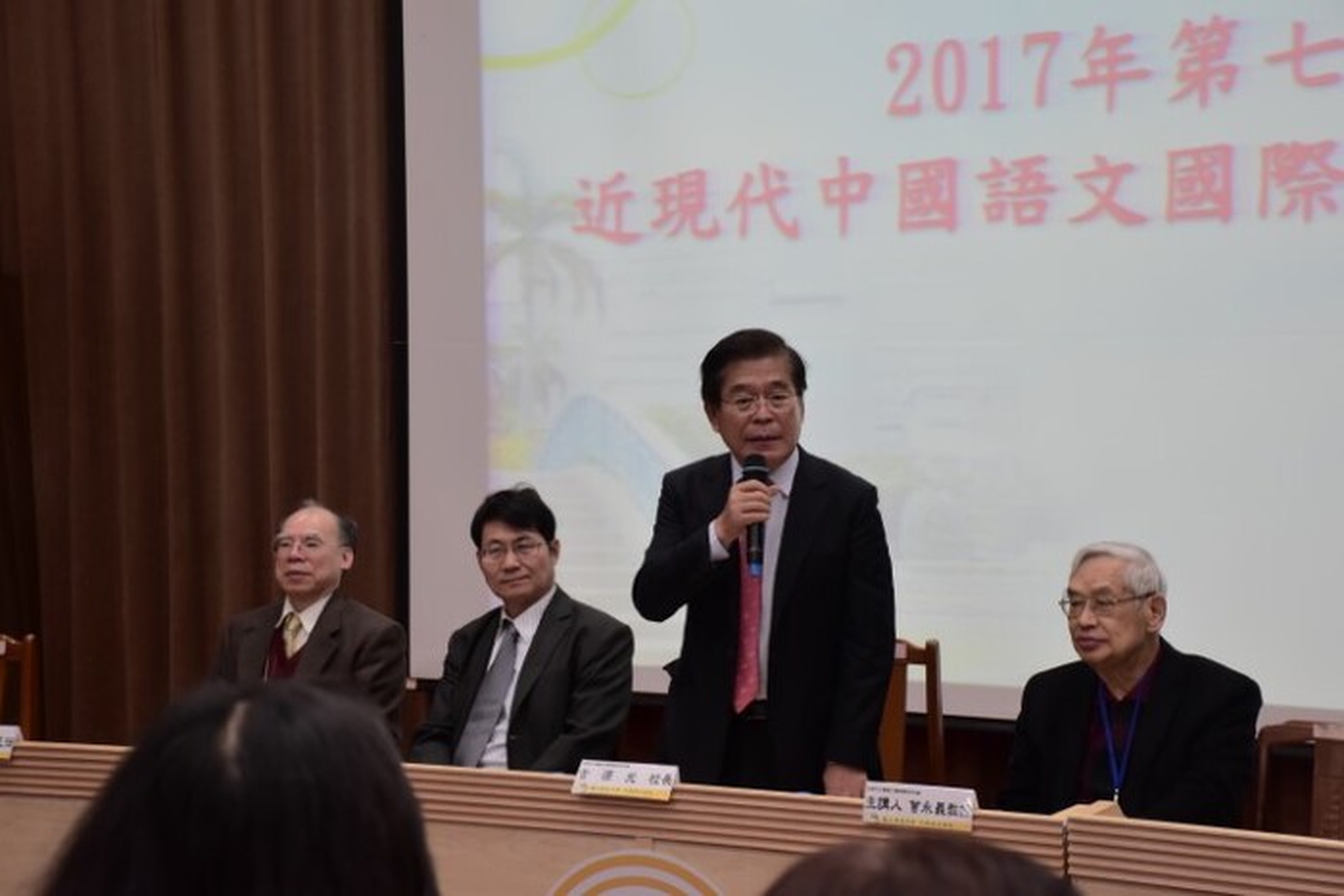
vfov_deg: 18.9
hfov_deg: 28.1
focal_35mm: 72
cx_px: 672
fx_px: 2688
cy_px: 448
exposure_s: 1/60
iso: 800
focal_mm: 48
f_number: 5.6
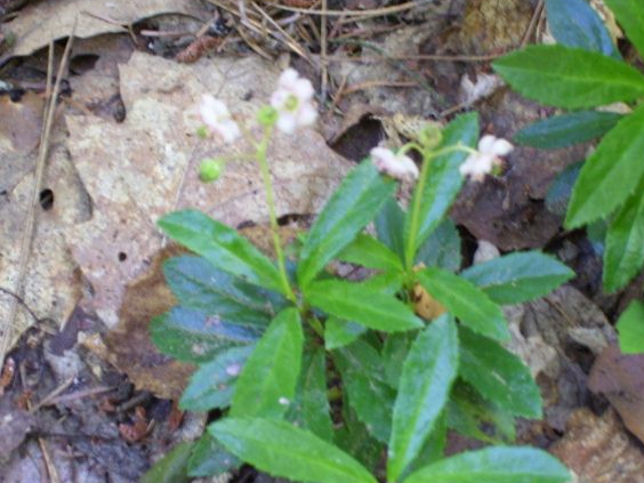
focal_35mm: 126
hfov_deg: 15.6
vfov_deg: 11.8
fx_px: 2344
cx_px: 347
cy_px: 239
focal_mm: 18
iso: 160
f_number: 4.6
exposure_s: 1/8
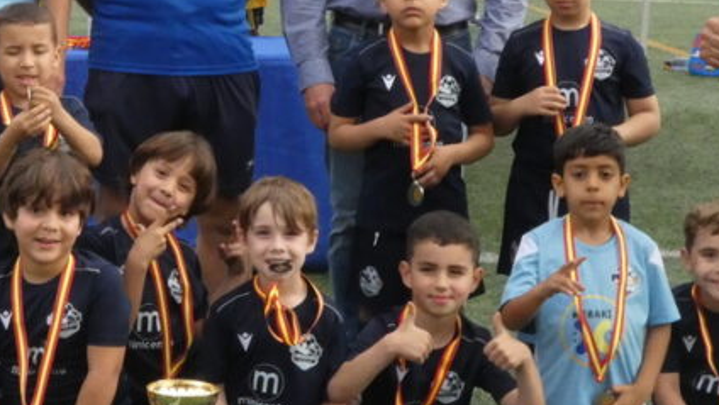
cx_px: 197
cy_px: 47
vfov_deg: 10.0
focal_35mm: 121
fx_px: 2308
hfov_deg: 17.6
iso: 800
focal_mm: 8.2
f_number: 5.6
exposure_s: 1/800
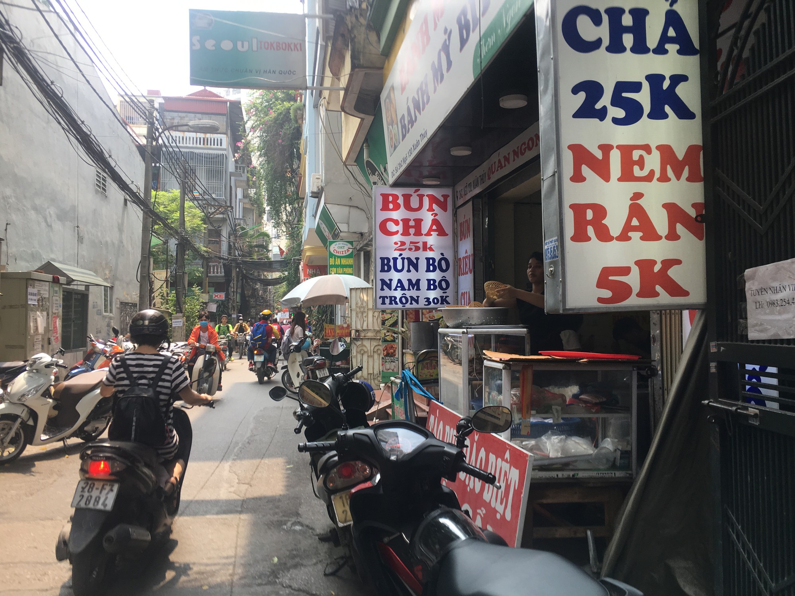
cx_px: 398
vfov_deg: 48.2
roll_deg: +0.1
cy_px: 298
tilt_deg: +2.6
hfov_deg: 61.7
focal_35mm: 29
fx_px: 666
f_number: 2.2
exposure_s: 1/277
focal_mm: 4.15
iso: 25
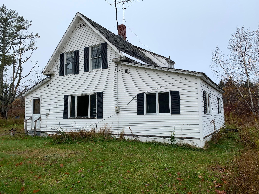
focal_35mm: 26
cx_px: 130
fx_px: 195
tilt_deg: +6.6
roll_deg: +1.7
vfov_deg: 53.1
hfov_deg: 67.3
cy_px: 97
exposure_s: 1/435
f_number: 1.8
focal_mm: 4.25
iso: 25
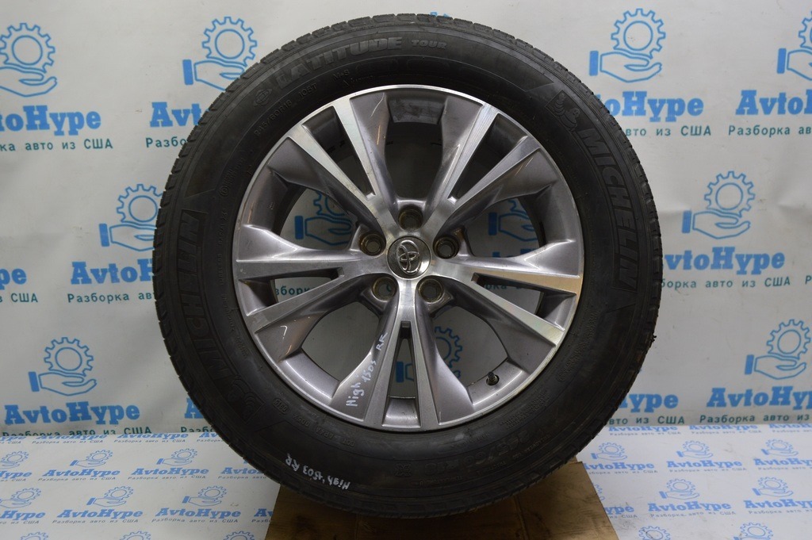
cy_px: 270
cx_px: 406
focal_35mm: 34
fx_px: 778
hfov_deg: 55.1
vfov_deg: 38.3
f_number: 5
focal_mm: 23
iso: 400
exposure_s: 1/50
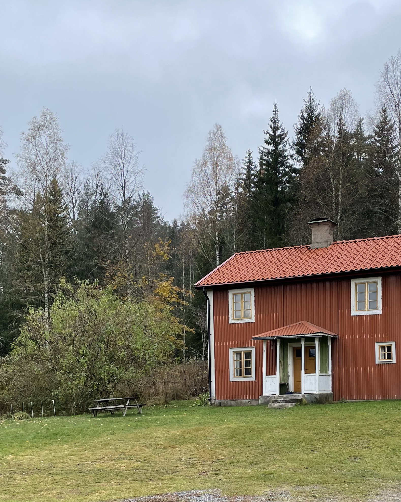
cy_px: 389
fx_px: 772
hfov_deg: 29.0
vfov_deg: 35.0
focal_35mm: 52
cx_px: 250
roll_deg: +1.0
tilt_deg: +0.0
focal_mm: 4.2
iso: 32
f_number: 1.6
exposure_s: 1/711
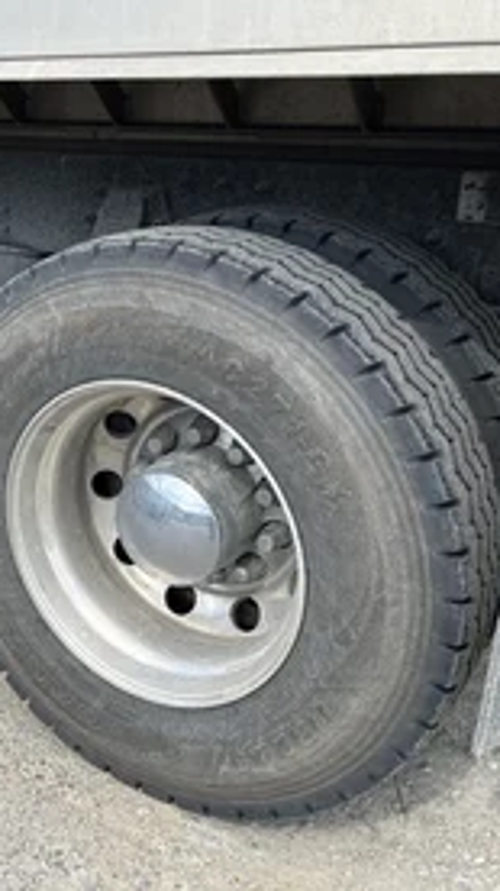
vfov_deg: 49.4
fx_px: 968
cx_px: 19
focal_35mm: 41
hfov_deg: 27.6
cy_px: 420
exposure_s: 1/1477
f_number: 1.6
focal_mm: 5.1
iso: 50
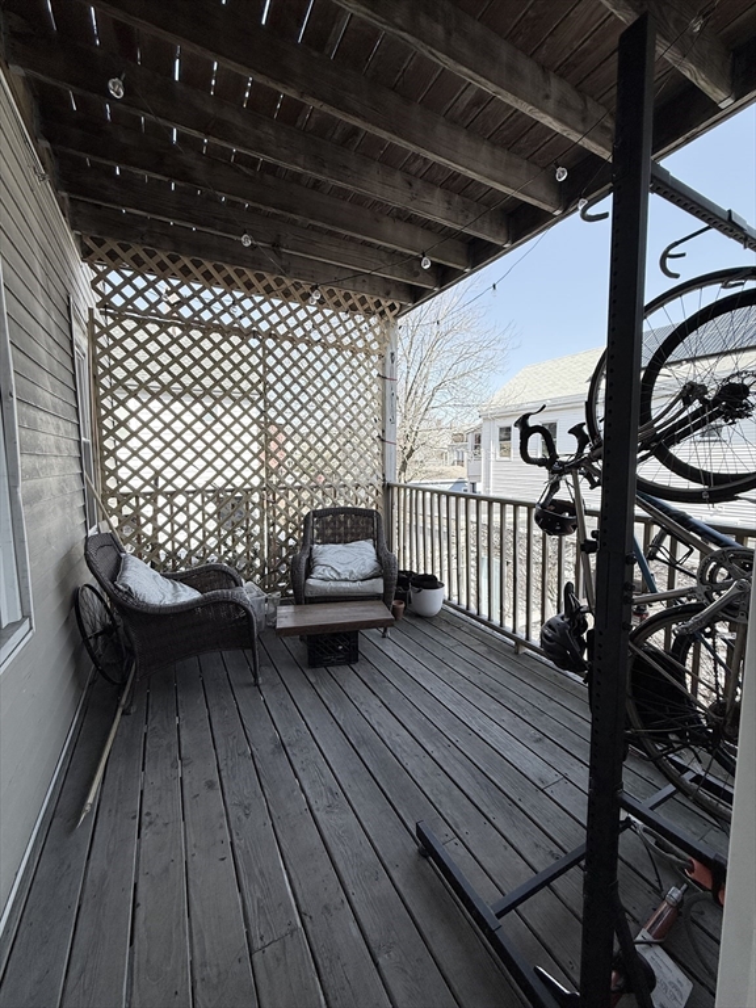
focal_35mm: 14
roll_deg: +0.4
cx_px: 378
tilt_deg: -4.8
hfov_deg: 85.7
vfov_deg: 102.1
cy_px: 504
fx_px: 408
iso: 50
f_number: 2.2
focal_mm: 2.22
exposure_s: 1/644
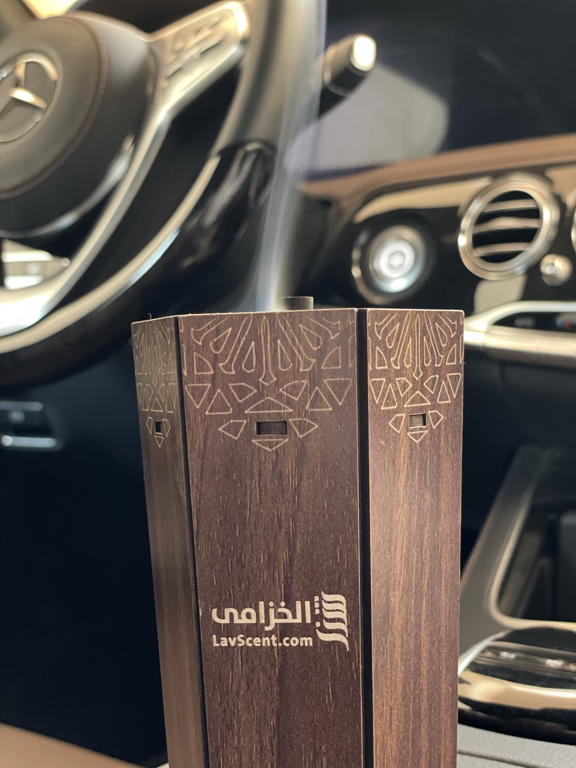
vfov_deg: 36.8
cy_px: 384
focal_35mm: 52
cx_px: 288
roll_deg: +2.3
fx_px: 1154
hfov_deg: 28.0
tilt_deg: -6.9
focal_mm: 6
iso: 500
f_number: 2
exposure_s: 1/18
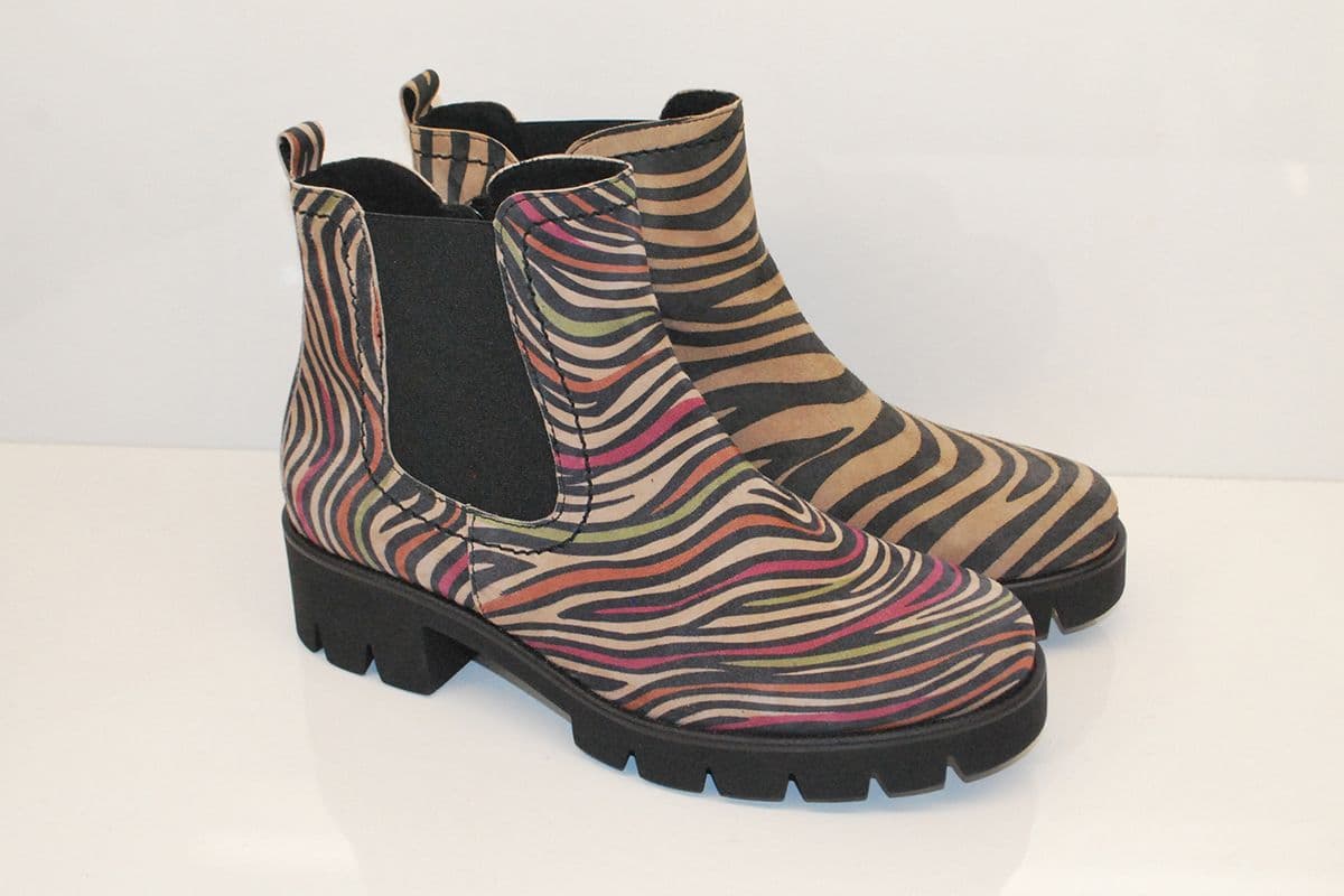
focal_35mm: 36
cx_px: 672
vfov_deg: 36.9
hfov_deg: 53.1
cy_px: 448
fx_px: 1344
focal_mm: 24
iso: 1600
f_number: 8
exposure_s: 1/200
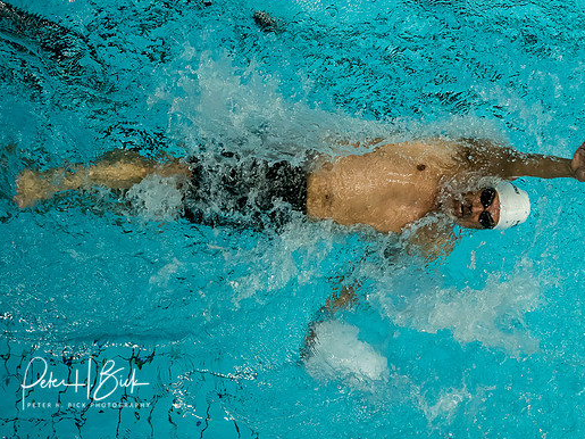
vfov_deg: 3.1
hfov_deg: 4.1
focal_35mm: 481
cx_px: 425
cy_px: 182
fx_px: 8127
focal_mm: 150
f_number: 2.8
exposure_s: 1/1000
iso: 2000
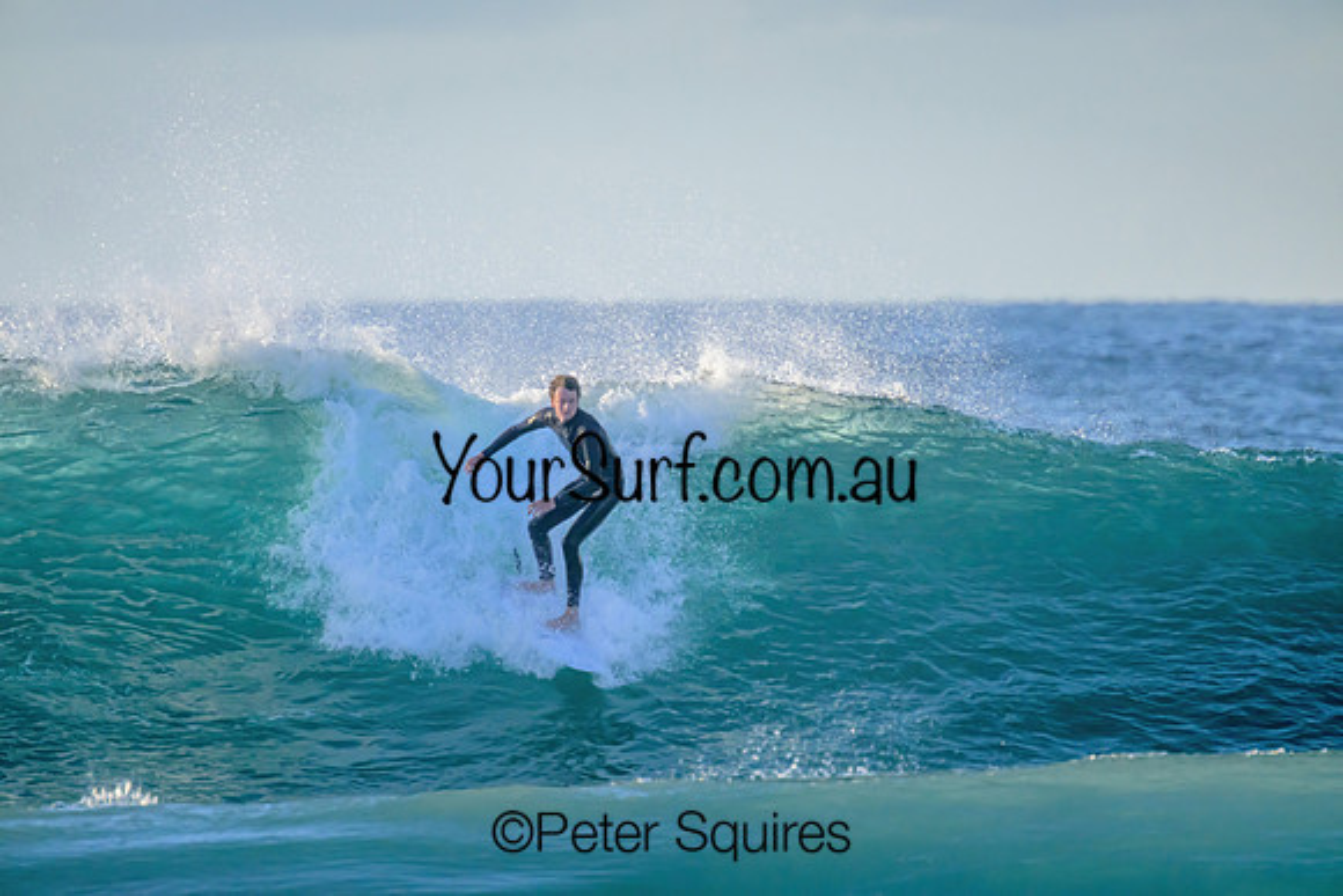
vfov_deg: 1.7
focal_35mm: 800
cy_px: 448
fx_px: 29850
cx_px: 672
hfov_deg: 2.6
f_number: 11
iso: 2800
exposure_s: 1/2000
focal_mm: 800
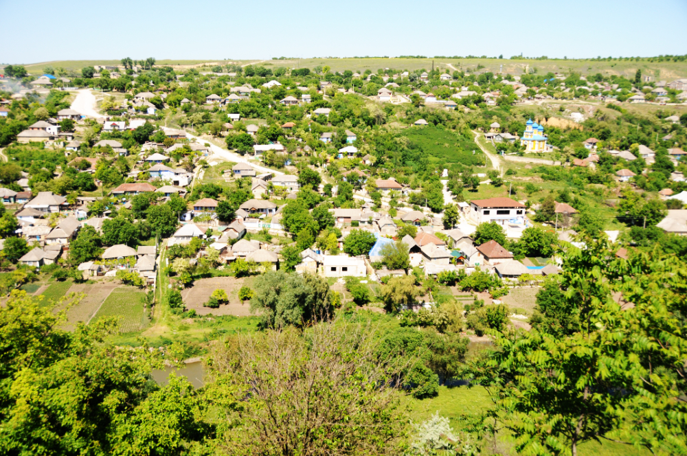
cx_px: 344
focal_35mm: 30
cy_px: 228
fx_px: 572
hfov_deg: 62.0
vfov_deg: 43.5
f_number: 5.6
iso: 400
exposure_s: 1/2000
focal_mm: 20
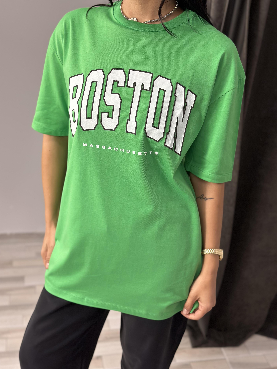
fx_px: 512
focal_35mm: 48
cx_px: 138
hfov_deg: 30.3
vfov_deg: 39.7
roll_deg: -3.9
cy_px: 184
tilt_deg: -23.1
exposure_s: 1/100
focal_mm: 6.86
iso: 100
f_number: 1.78
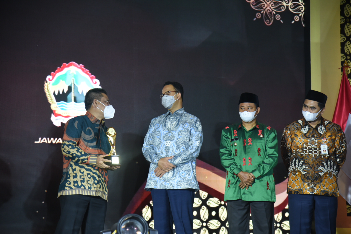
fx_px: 926
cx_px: 176
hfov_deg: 21.5
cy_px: 117
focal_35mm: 95
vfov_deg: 14.4
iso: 1600
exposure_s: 1/80
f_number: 4
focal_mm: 95
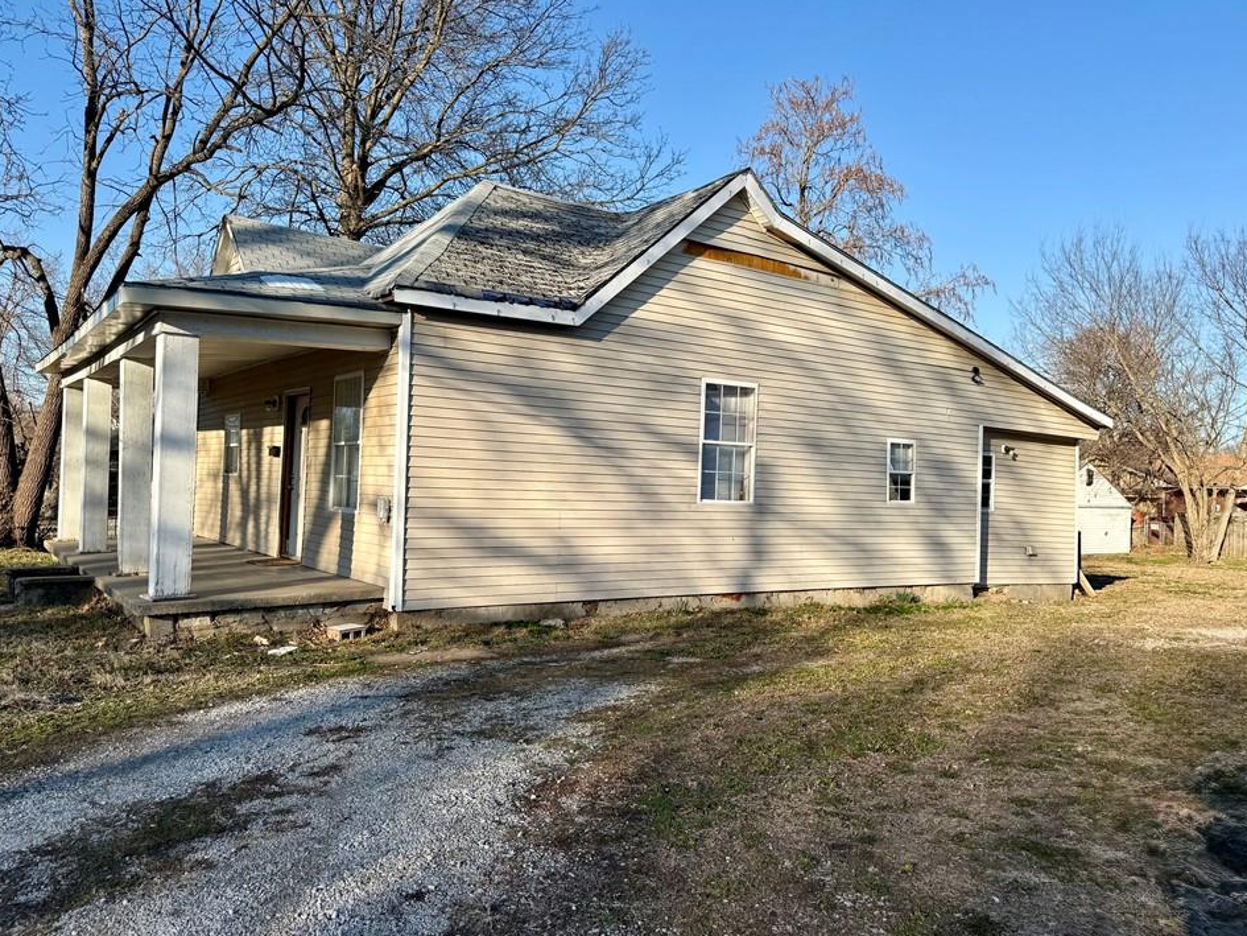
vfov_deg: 53.1
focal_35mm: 26
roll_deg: -0.8
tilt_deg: +0.2
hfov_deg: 67.3
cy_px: 470
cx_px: 619
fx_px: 937
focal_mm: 6.76
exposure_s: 1/3021
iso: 80
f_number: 1.78
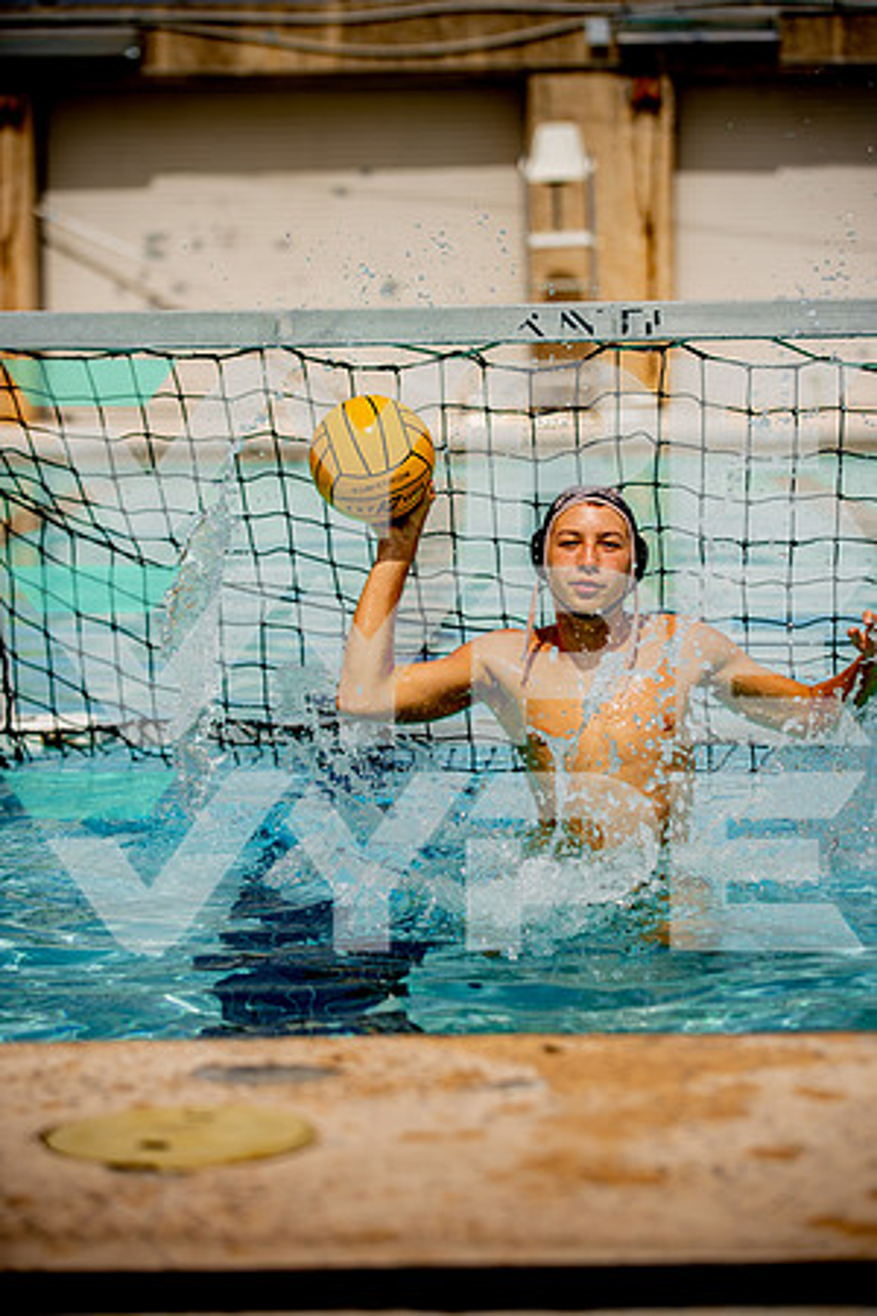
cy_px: 658
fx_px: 3837
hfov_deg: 13.0
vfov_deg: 19.5
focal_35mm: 105
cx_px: 438
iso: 50
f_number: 3.5
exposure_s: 1/1250
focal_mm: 105
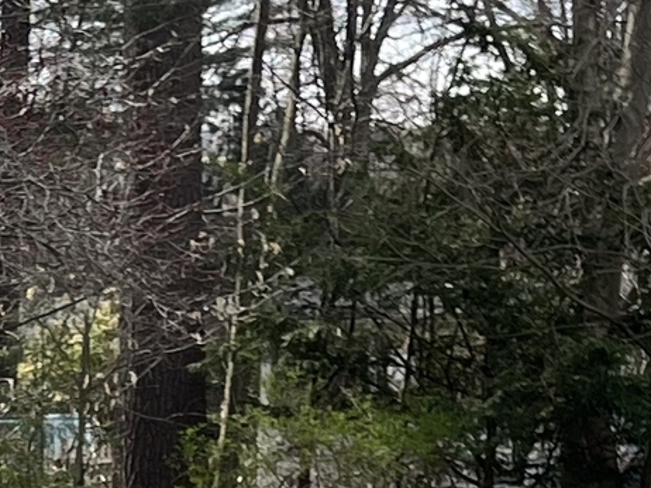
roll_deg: -0.1
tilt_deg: -9.6
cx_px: -10
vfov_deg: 8.2
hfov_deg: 11.3
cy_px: 944
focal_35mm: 173
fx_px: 3252
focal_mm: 5.1
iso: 50
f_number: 1.6
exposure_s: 1/1957
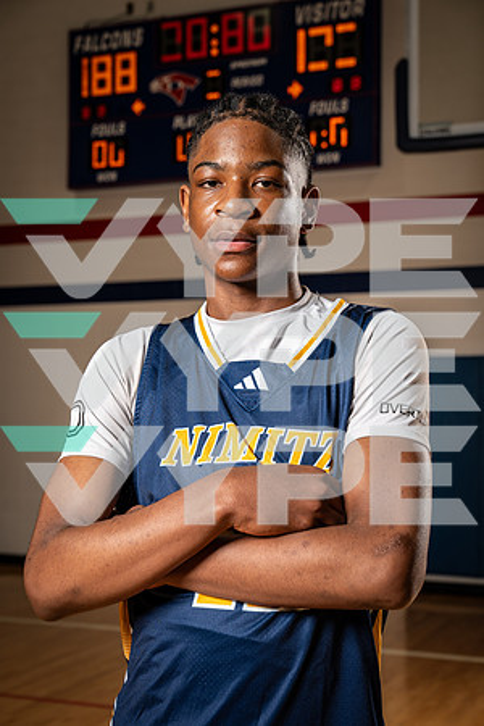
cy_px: 363
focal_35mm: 55
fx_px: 1109
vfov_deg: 36.2
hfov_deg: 24.6
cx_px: 242
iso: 125
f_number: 5.6
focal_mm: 55
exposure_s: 1/250
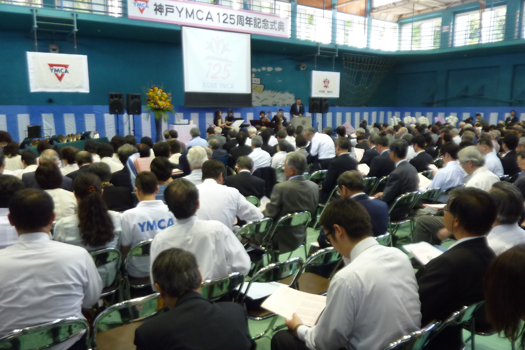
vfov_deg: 47.9
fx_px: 394
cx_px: 257
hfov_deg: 67.4
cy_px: 186
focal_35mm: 27
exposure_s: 1/30
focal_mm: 4.1
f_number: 3.3
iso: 160
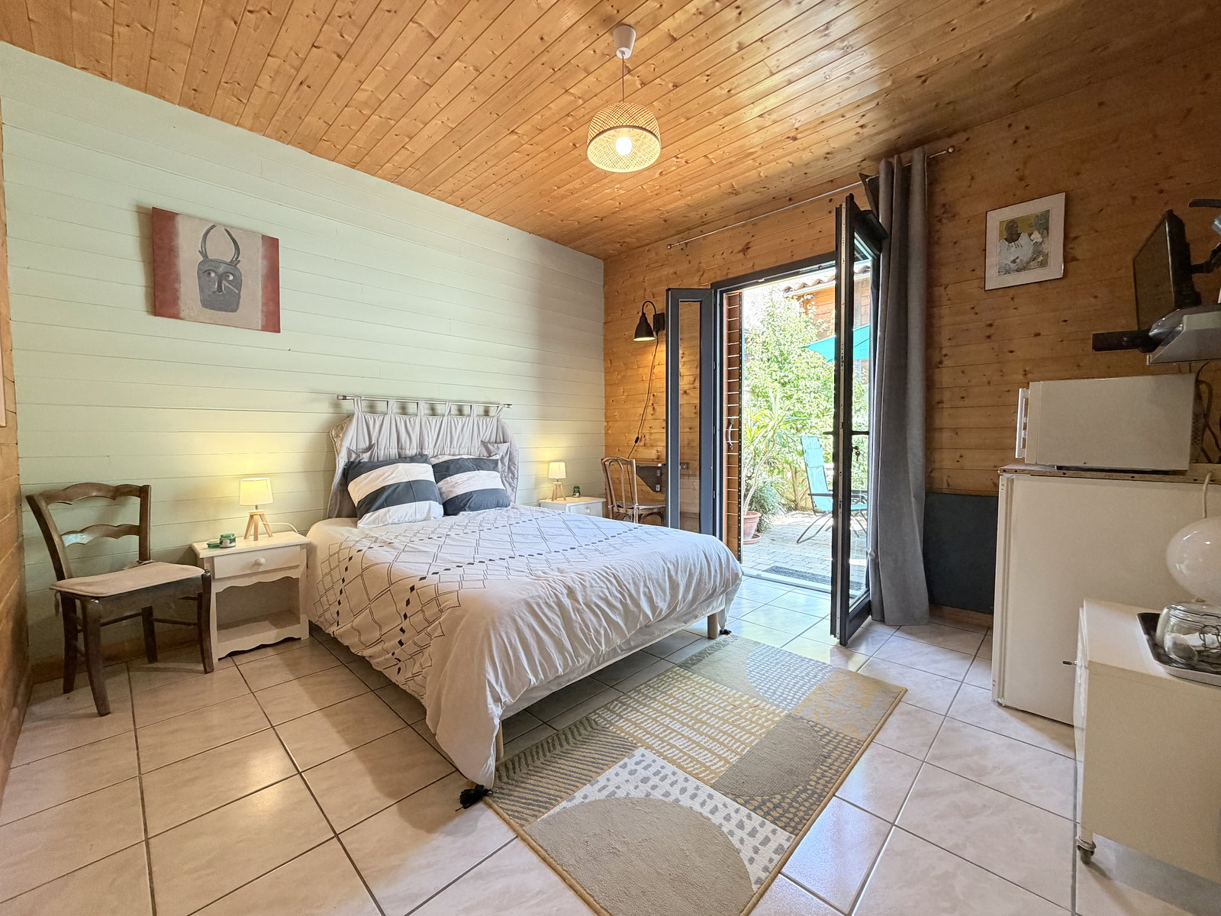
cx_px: 610
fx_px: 494
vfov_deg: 85.7
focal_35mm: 14
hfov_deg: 102.1
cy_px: 458
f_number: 2.2
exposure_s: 1/100
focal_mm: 2.22
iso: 250
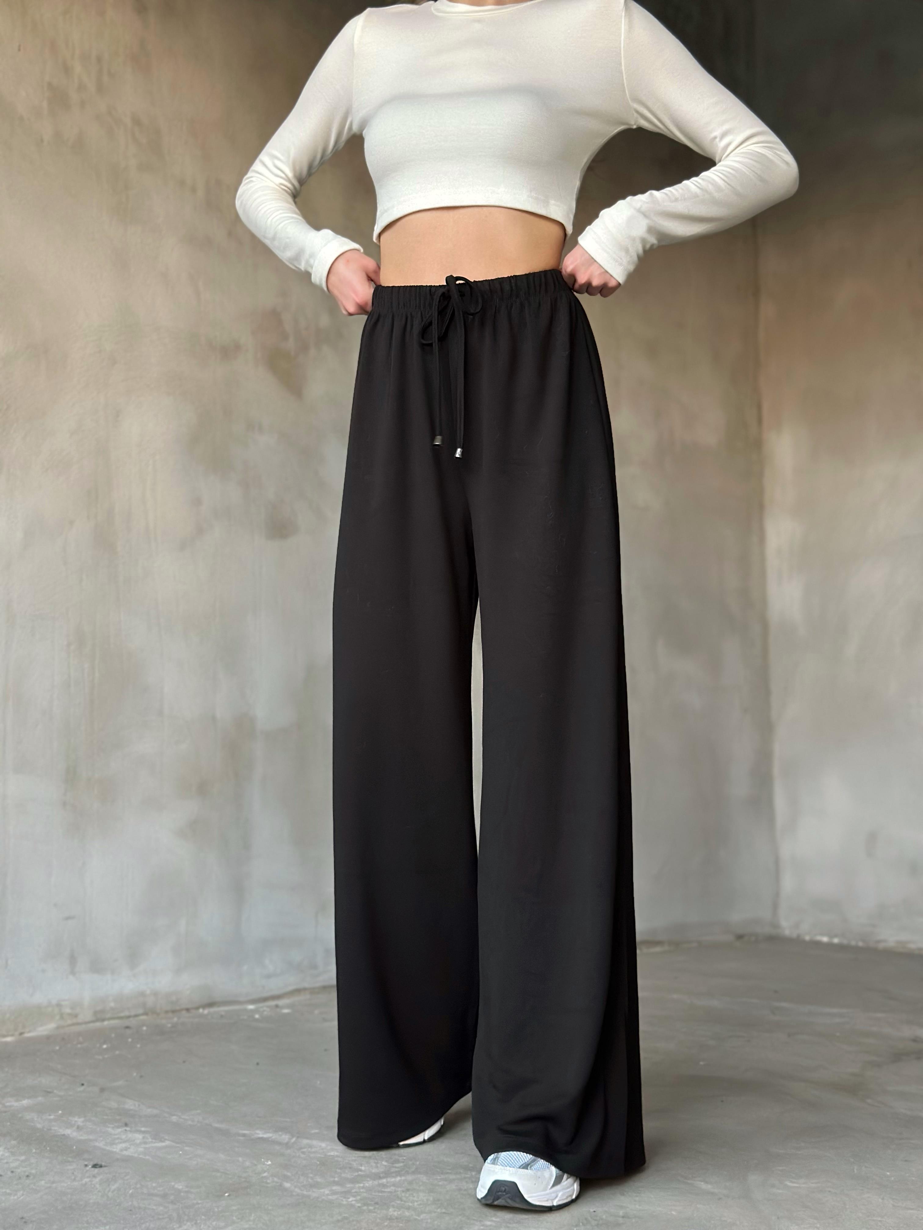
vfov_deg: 39.7
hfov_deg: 30.3
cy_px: 615
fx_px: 1706
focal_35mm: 48
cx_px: 462
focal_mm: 6.86
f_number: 1.78
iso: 320
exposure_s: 1/60
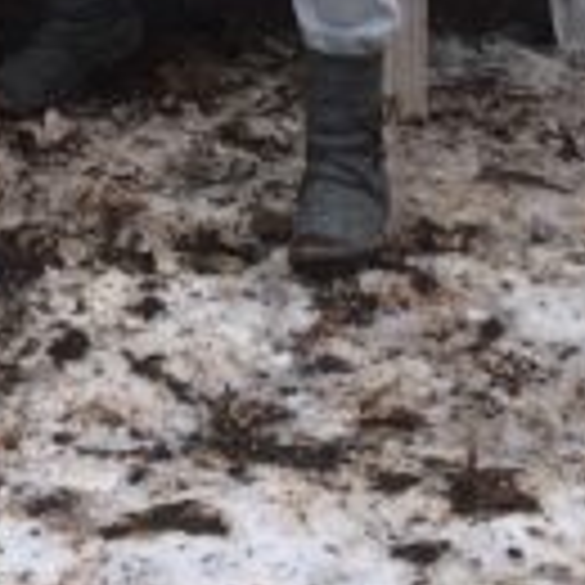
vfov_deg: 10.5
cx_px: 4
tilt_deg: -8.2
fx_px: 2906
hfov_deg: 11.4
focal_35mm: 152
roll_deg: +1.6
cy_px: -630
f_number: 2.2
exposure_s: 1/122
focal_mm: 4.15
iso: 32
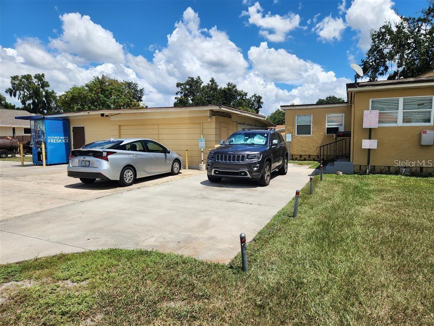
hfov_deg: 73.9
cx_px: 217
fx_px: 288
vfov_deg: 58.9
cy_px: 163
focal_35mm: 23
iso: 20
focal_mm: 5.4
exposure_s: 1/2483
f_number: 1.8
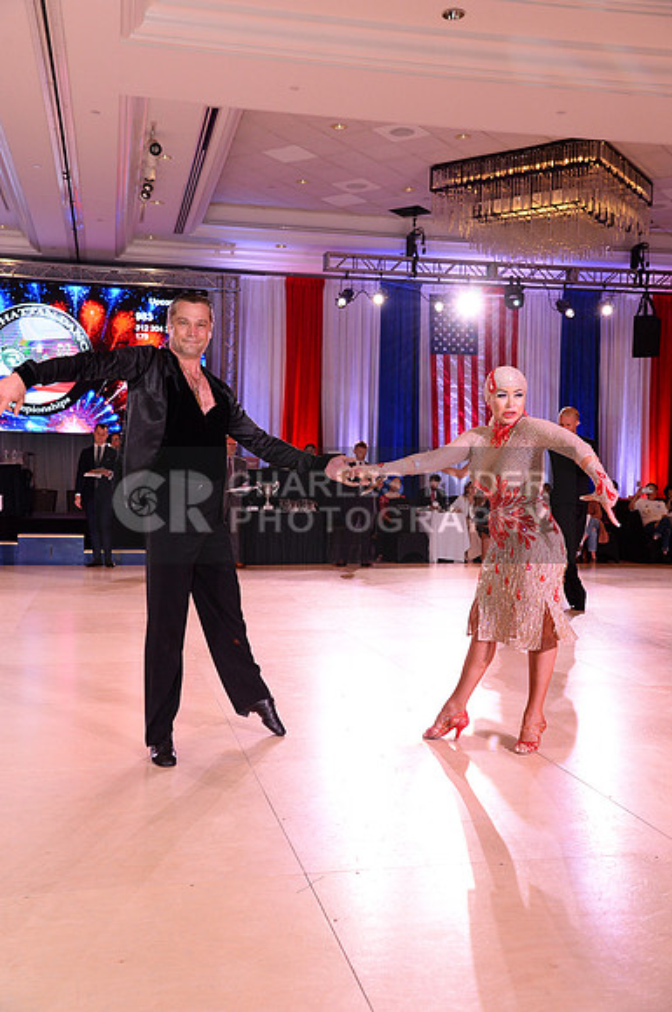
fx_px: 1067
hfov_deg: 35.0
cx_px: 336
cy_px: 506
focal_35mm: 38
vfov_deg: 50.8
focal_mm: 38
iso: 2500
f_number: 5.6
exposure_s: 1/250
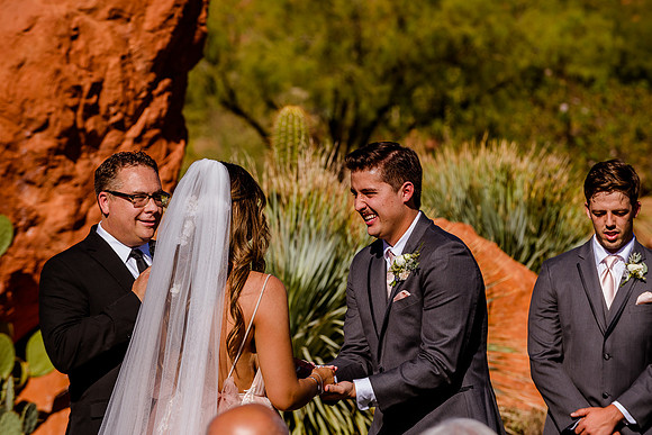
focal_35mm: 200
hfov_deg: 10.3
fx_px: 3623
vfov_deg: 6.9
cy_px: 218
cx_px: 326
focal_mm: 200
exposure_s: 1/800
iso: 200
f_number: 8
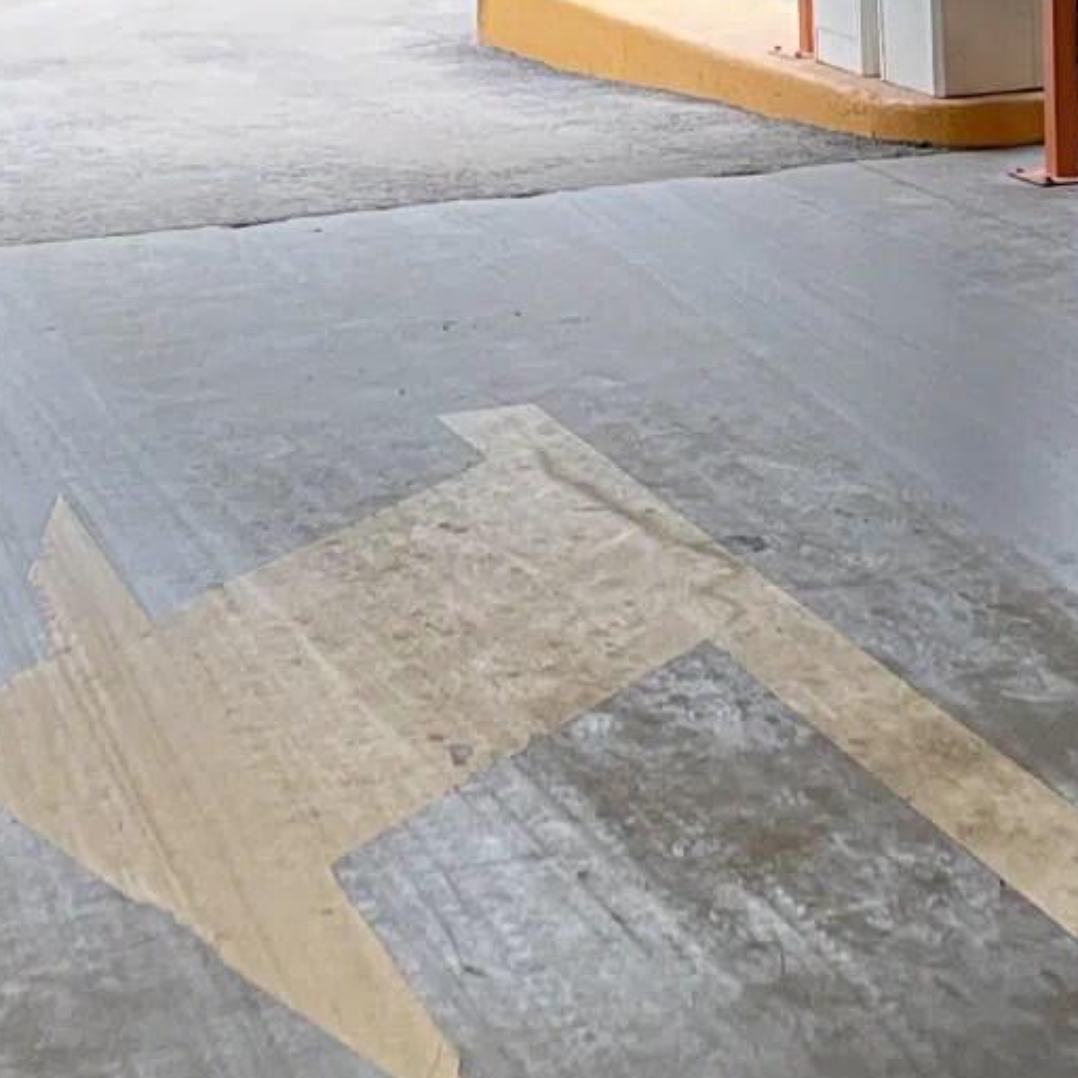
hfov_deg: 15.9
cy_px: -316
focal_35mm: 108
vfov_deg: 15.4
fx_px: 3805
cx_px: 966
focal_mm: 4.2
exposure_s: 1/50
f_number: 1.6
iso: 64
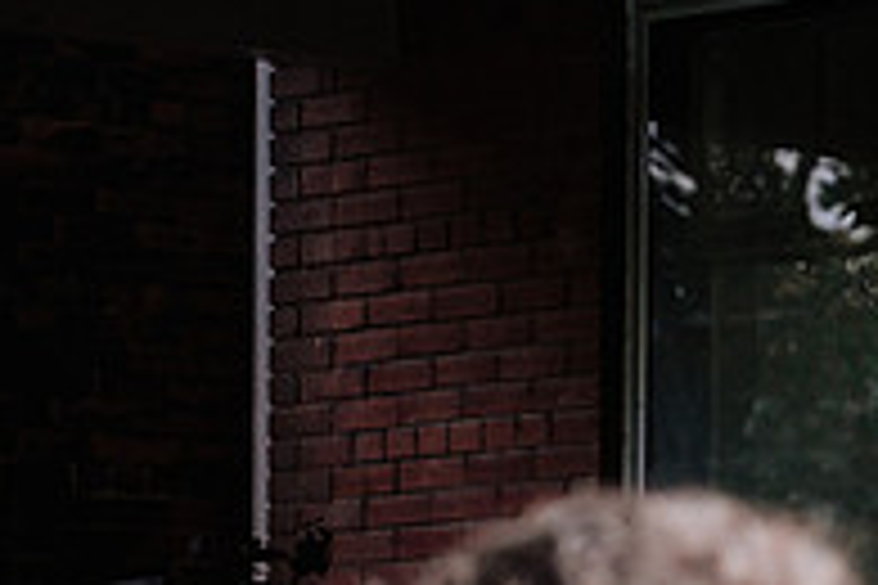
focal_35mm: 294
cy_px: 686
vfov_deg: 4.7
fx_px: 7170
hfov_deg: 6.9
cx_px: 1378
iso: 1600
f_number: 2.8
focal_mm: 58.7
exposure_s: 1/250
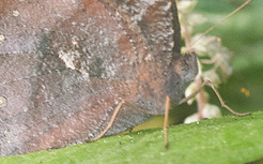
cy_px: 54
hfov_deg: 1.4
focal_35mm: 1463
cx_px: 96
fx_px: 10472
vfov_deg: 0.9
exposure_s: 1/250
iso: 800
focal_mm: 150
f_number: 5.6
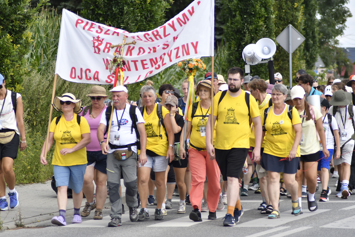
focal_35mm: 248
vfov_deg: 5.6
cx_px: 172
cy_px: 123
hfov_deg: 8.3
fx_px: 2441
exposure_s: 1/2000
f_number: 4.5
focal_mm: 155
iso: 400
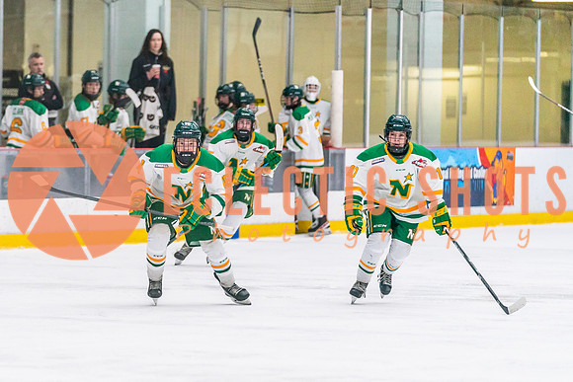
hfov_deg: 8.7
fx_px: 3770
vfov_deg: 5.8
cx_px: 171
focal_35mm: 237
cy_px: 191
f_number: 2.8
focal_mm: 161
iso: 3200
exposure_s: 1/1250
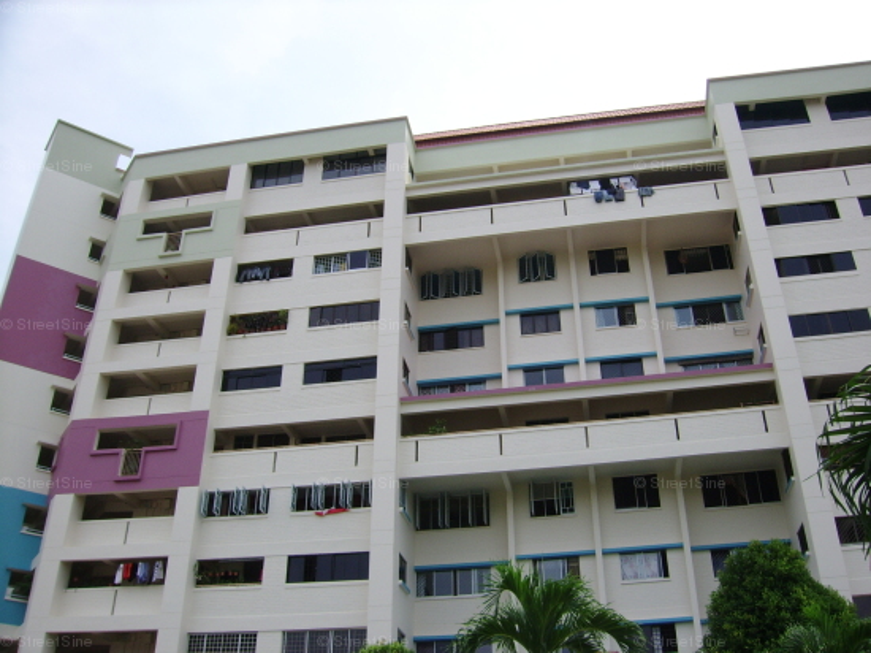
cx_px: 436
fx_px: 880
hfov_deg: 52.6
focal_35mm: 35
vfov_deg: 40.7
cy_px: 326
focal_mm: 5.95
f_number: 5.8
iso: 50
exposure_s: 1/420
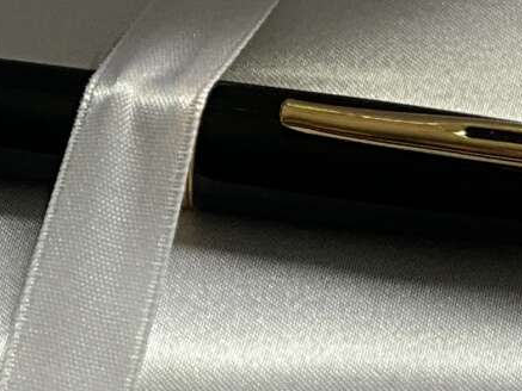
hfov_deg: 11.3
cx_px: -198
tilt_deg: -51.5
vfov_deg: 8.7
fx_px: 2564
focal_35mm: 170
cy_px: 362
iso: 25
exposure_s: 1/122
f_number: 1.8
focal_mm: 3
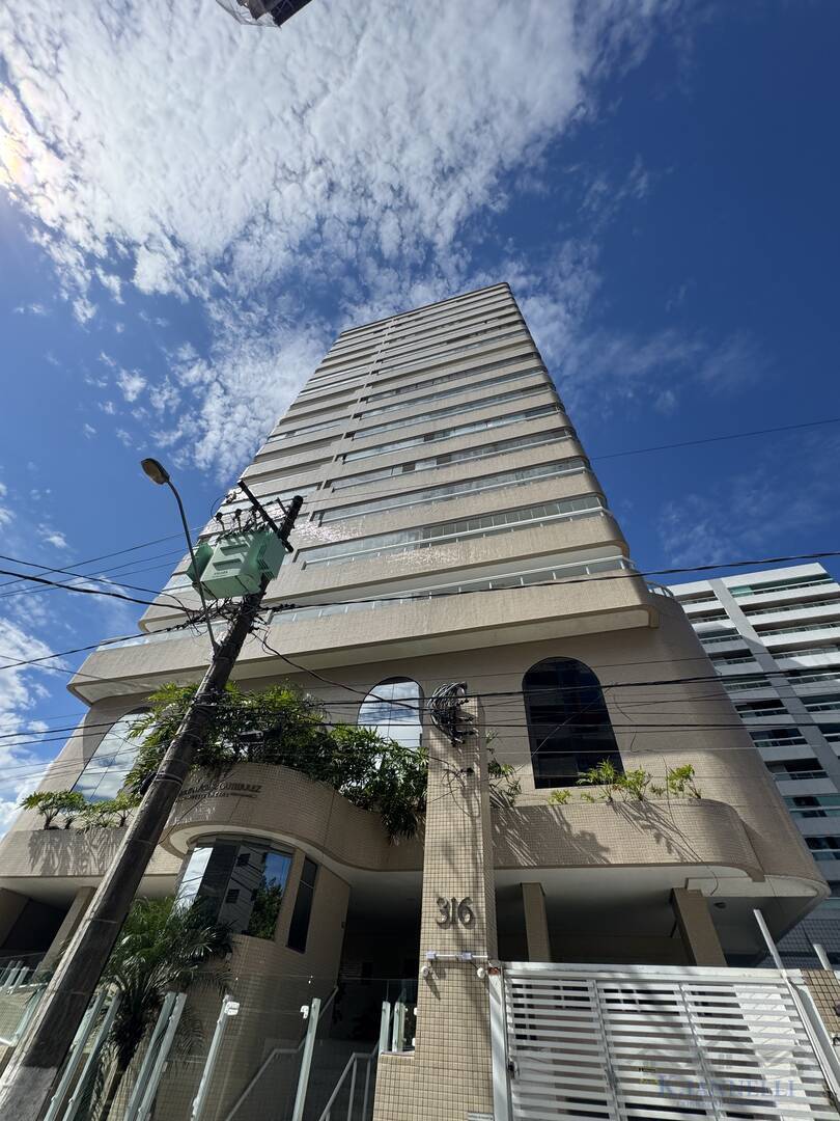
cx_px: 420
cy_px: 560
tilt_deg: +48.1
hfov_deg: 85.7
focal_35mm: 14
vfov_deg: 102.1
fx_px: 453
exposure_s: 1/2985
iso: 50
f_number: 2.2
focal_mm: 2.22
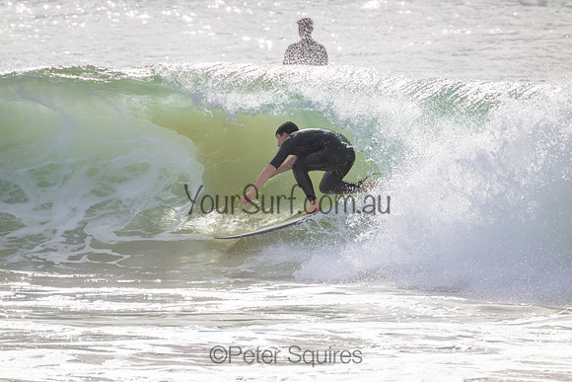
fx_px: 12713
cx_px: 286
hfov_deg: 2.6
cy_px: 191
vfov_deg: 1.7
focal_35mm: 800
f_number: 11
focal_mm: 800
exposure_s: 1/2000
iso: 450
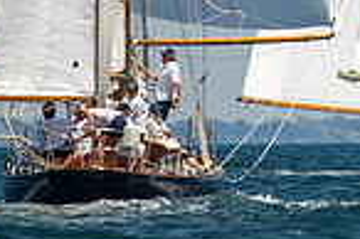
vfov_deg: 0.5
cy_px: -216
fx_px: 25851
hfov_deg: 0.8
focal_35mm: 2588
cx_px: 619
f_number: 5.6
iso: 400
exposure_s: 1/3200
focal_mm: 600
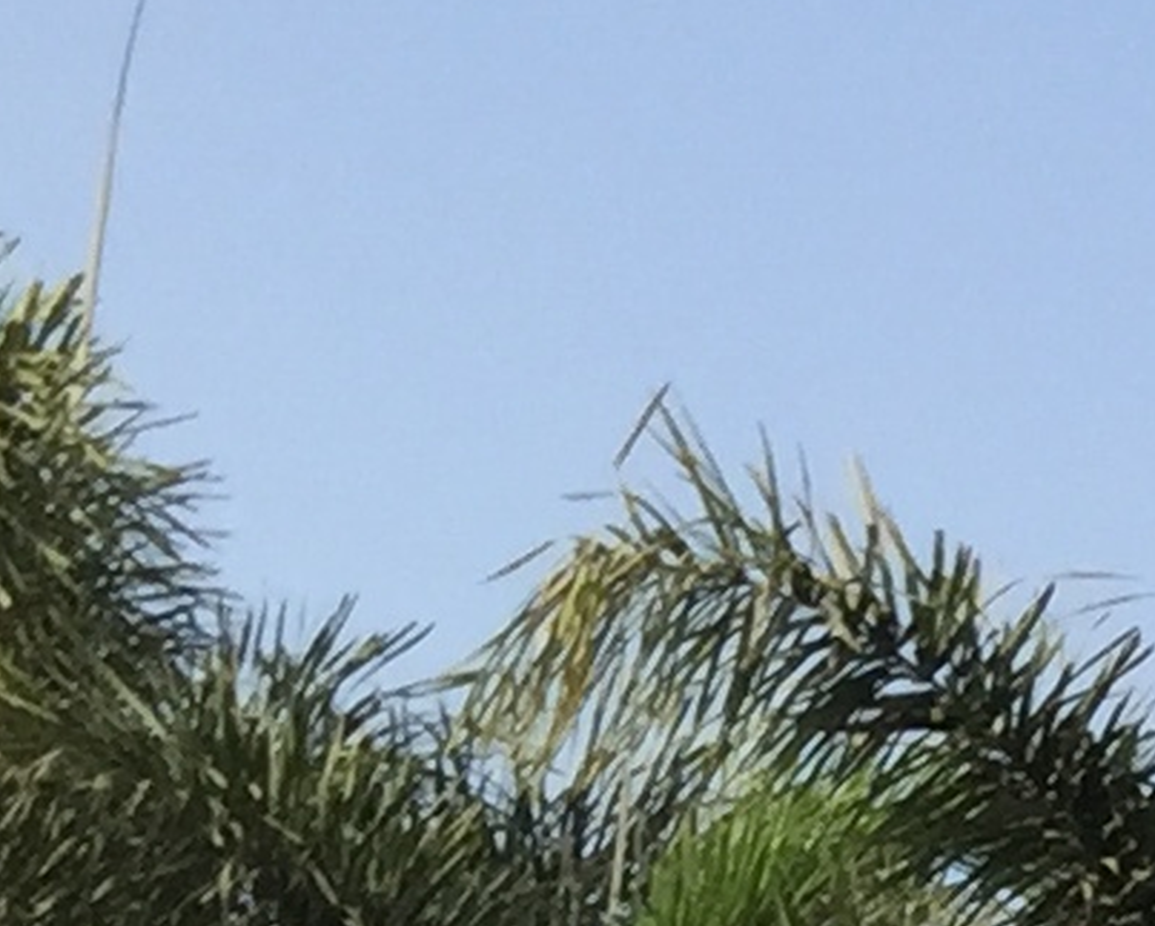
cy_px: 2626
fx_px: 7834
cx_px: 4325
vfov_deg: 6.3
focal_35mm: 229
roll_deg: -1.1
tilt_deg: +3.5
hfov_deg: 6.9
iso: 32
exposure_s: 1/1276
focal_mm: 4.15
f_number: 2.2
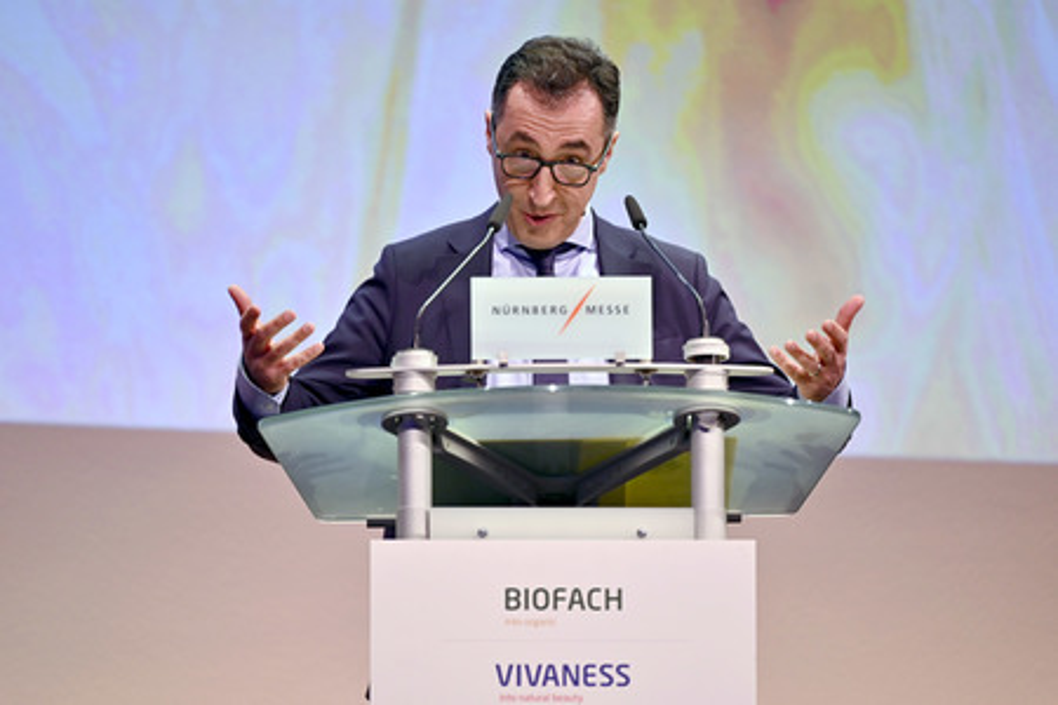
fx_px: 5877
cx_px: 529
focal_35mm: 200
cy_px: 352
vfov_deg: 6.9
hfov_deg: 10.3
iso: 800
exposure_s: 1/500
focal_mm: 200
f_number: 2.8
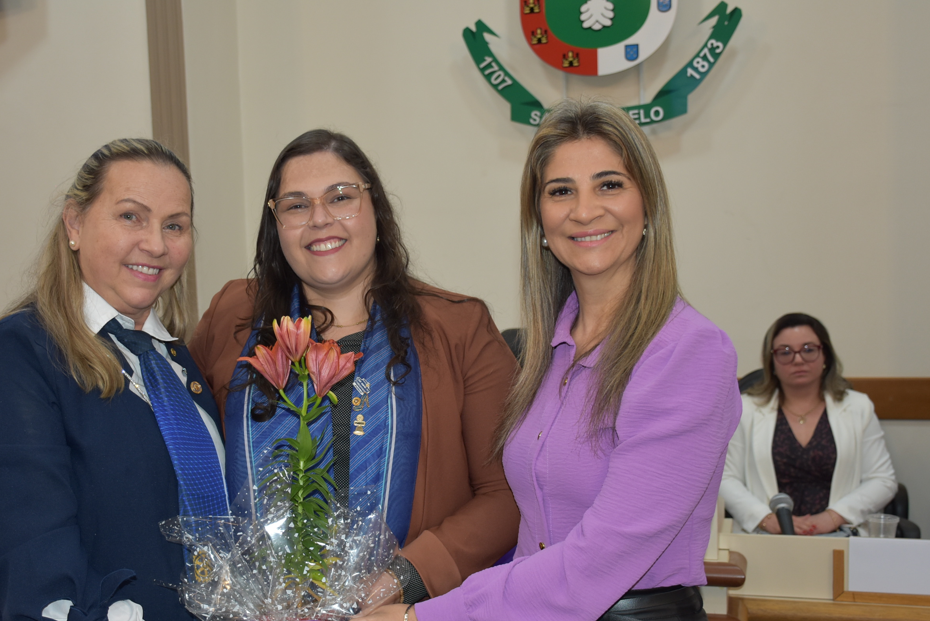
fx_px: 1128
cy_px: 392
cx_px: 414
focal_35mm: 44
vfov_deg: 30.7
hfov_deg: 44.7
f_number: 3.8
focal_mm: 23
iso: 400
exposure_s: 1/60
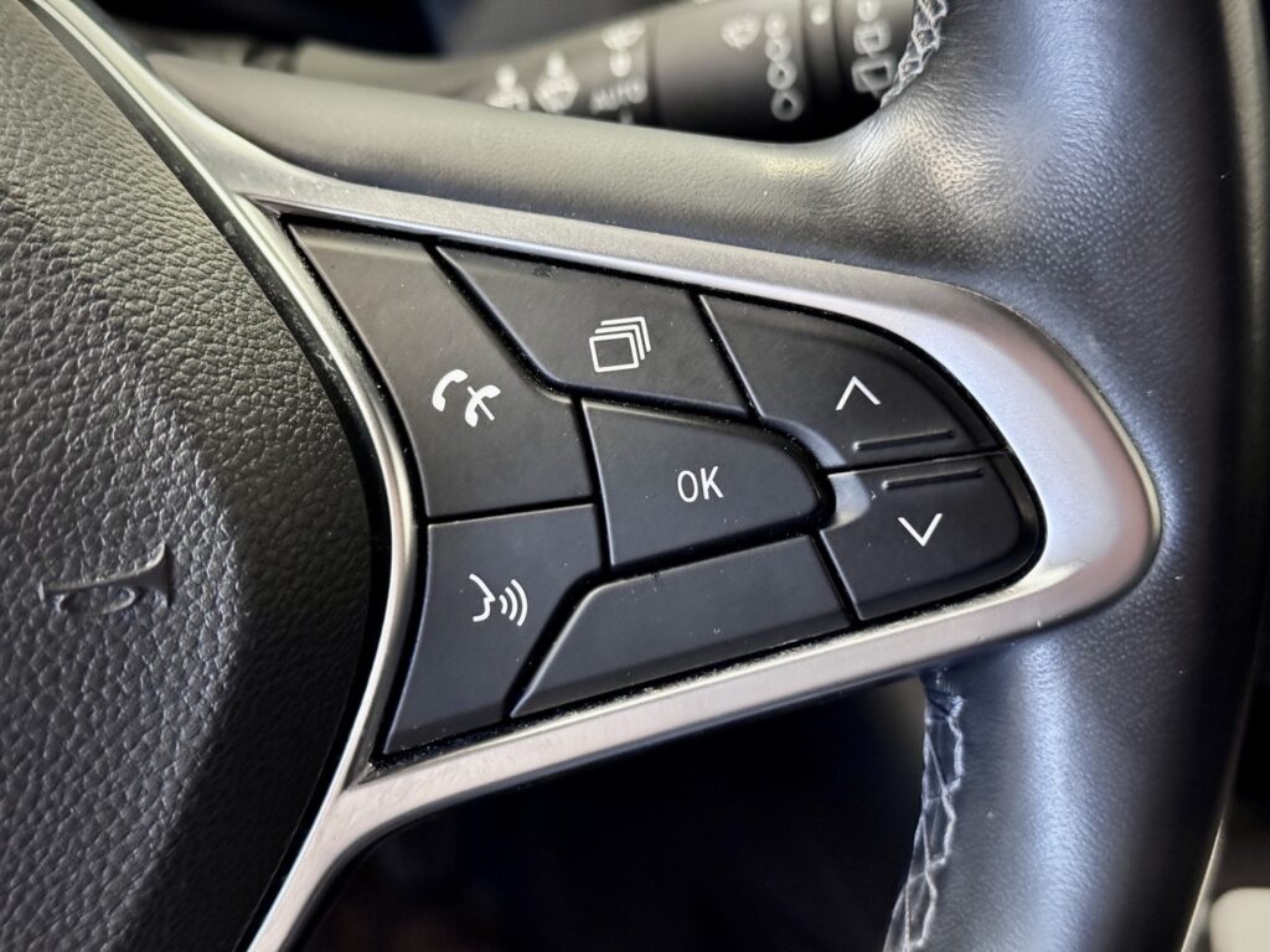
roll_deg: -2.2
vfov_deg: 30.3
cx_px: 635
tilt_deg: -35.8
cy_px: 476
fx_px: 1761
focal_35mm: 48
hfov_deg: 39.7
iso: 500
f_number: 1.78
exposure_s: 1/31
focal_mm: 6.76
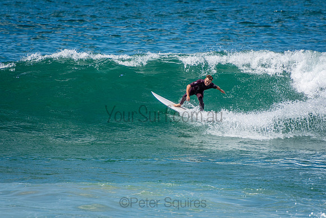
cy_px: 109
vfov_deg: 2.3
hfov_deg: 3.4
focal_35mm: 600
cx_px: 163
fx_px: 5434
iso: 400
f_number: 5.6
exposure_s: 1/2000
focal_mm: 400
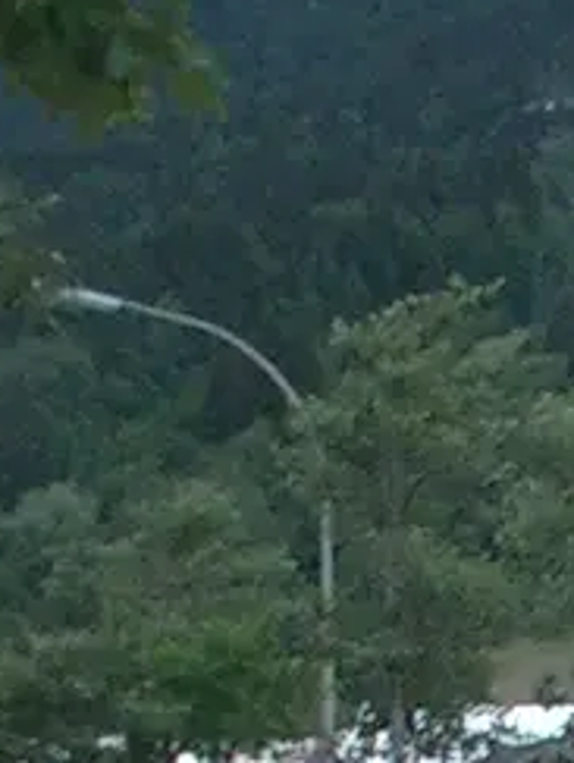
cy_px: 1278
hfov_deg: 6.4
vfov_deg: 8.3
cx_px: 856
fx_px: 5072
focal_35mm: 230
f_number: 2.6
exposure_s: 1/40
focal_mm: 5.8
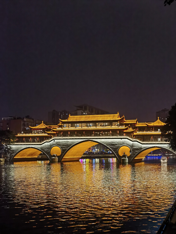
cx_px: 88
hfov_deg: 31.5
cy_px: 117
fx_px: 312
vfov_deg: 41.2
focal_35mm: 46
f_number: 1.9
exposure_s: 1/50
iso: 250
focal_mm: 6.67
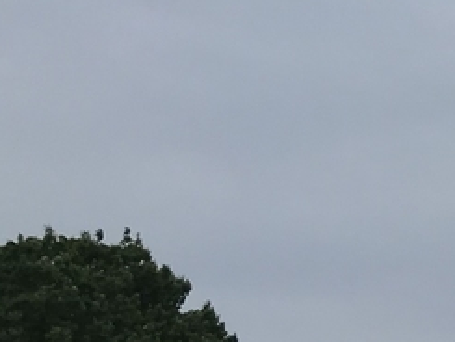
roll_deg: -0.3
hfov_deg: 12.4
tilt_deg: +12.8
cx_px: 949
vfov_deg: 10.8
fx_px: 1802
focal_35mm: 137
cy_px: 247
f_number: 1.8
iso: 20
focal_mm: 3.99
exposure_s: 1/748
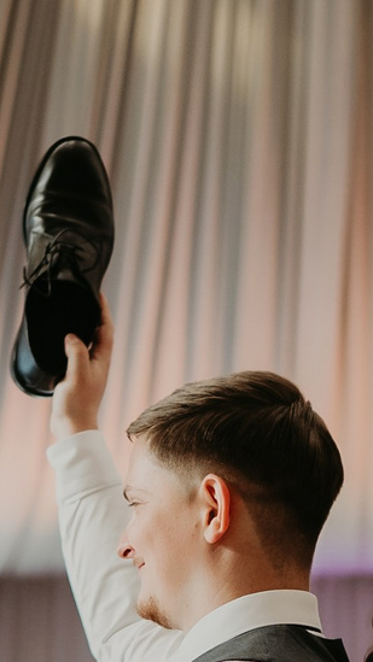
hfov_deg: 7.0
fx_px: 3005
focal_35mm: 171
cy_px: 350
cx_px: 485
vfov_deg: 12.6
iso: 500
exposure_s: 1/400
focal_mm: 35
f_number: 1.8
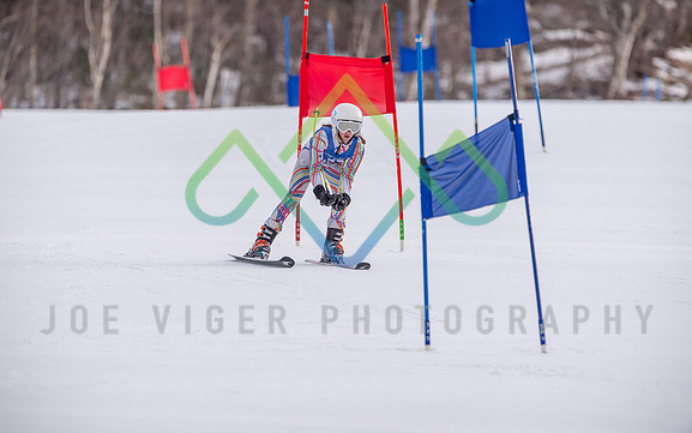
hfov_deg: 3.4
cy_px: 204
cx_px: 347
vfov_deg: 2.1
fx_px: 11583
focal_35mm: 614
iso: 800
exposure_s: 1/2500
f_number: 6.3
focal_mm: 600
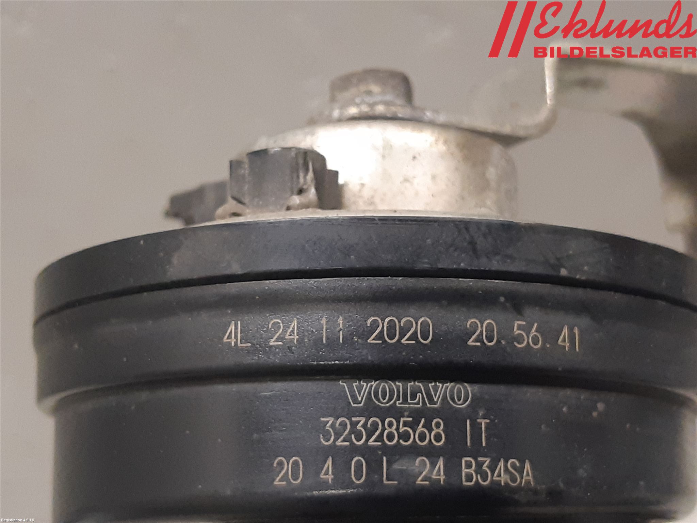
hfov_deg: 67.3
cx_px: 348
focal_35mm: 26
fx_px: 524
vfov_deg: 53.1
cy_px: 262
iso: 200
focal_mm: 3.93
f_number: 1.7
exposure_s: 1/50
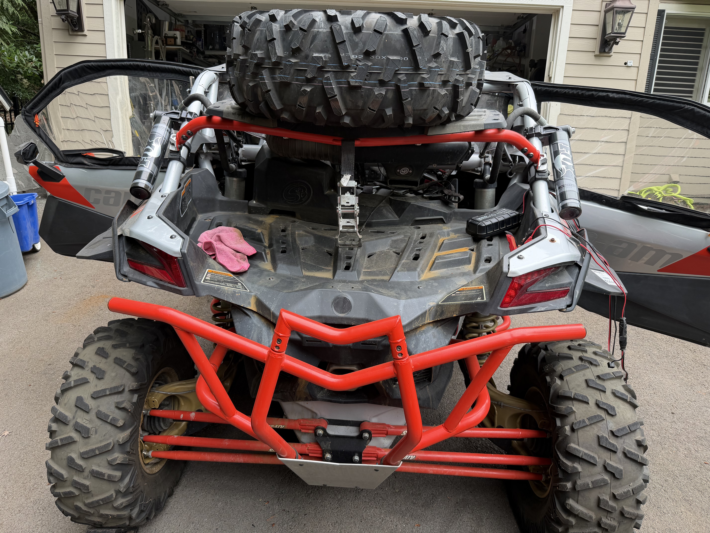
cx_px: 355
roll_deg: -2.1
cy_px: 266
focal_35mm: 24
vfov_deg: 56.8
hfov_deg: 71.6
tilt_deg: -14.1
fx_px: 492
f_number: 1.78
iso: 80
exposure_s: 1/197
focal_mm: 6.76
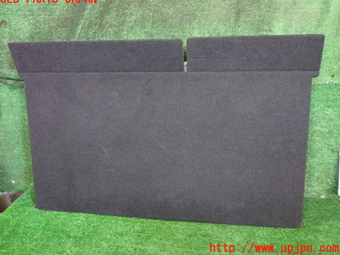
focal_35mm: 31
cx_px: 166
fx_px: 304
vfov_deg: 45.4
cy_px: 124
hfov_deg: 58.4
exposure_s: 1/25
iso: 800
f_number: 2.3
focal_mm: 5.4
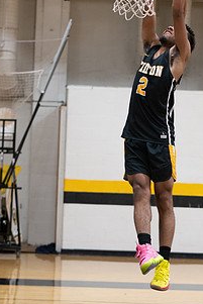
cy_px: 155
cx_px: 140
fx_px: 1326
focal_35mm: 157
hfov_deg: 8.7
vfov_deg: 13.1
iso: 2000
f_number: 2.8
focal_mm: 70
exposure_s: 1/200
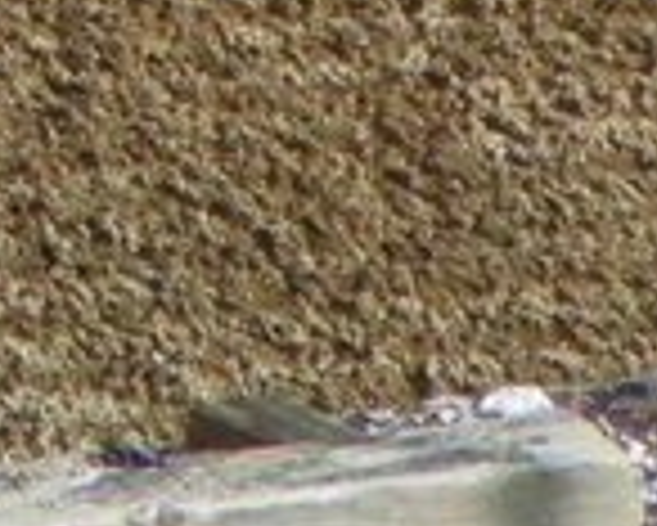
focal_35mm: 176
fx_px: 3425
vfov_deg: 7.6
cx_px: -1179
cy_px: -1065
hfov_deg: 9.2
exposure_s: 1/800
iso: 125
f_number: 4.2
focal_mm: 5
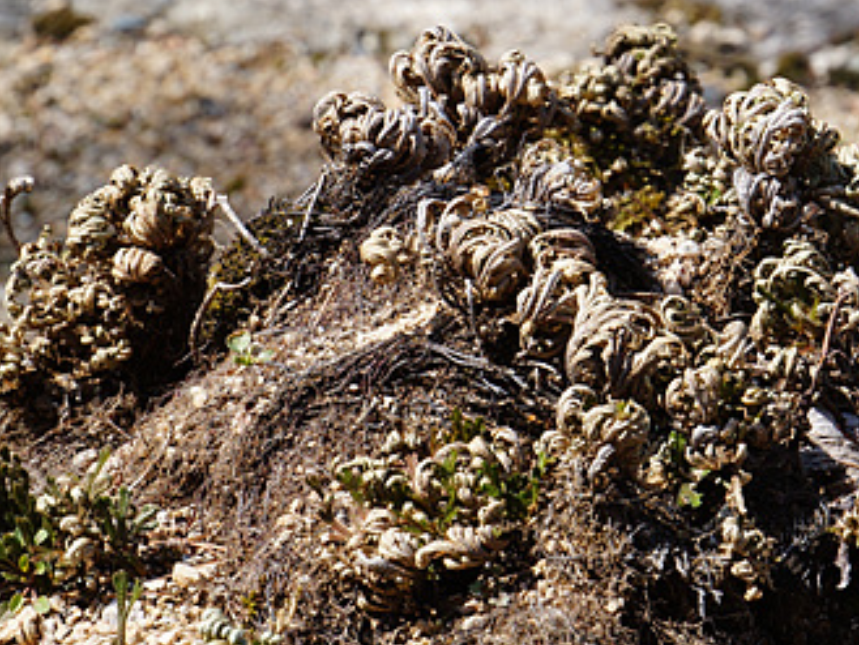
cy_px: 240
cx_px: 695
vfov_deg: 6.1
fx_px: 6057
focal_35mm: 244
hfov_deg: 8.1
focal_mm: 86
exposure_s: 1/250
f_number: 9
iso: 200
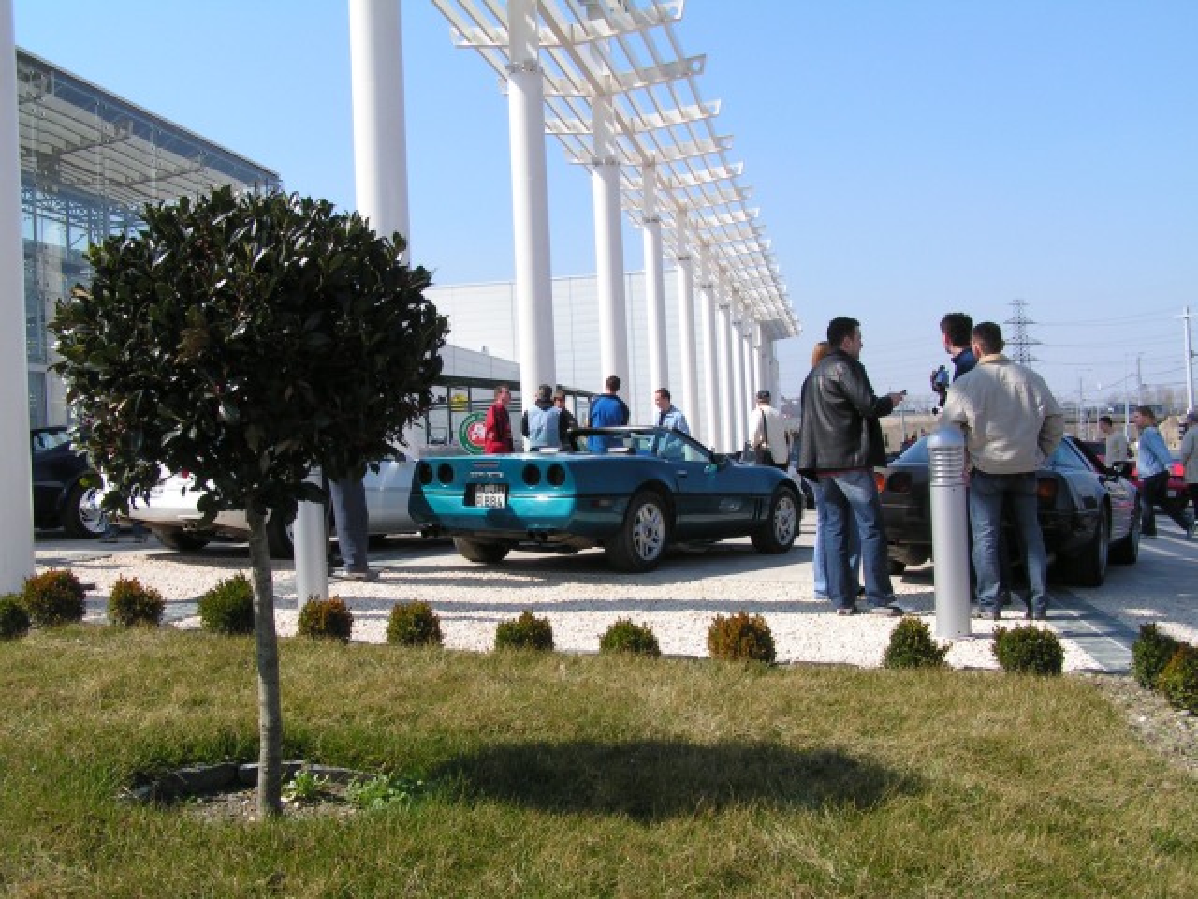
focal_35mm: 38
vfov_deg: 37.7
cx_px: 599
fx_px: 1315
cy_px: 450
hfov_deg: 49.0
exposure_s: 1/320
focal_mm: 6.3
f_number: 5.6
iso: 50
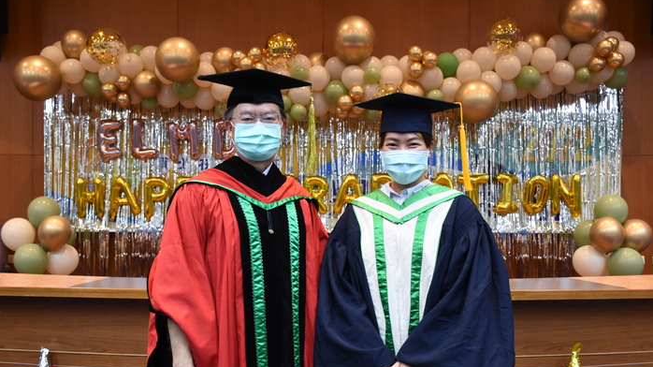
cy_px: 207
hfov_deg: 49.4
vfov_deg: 28.9
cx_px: 326
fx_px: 710
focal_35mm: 41
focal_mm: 26
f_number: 3.8
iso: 1000
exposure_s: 1/60
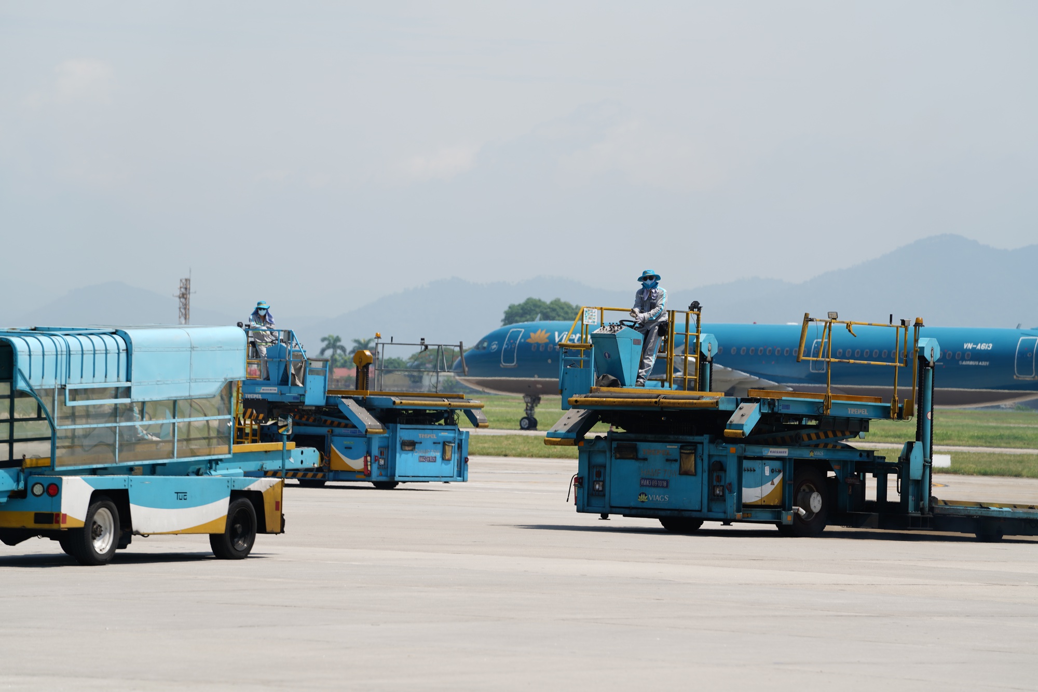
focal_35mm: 200
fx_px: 5767
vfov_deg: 6.9
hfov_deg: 10.3
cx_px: 519
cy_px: 346
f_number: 6.3
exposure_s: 1/200
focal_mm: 200
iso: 50
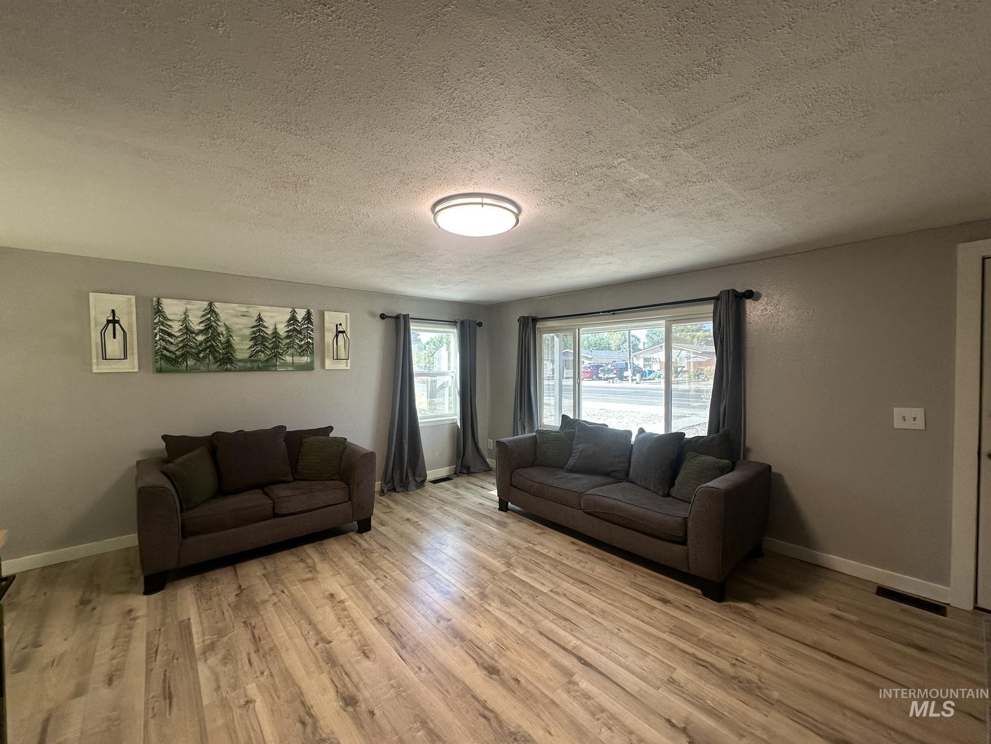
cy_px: 372
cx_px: 496
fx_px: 401
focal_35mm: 14
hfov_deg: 102.1
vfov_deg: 85.7
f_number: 2.2
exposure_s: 1/120
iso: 160
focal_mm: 2.22
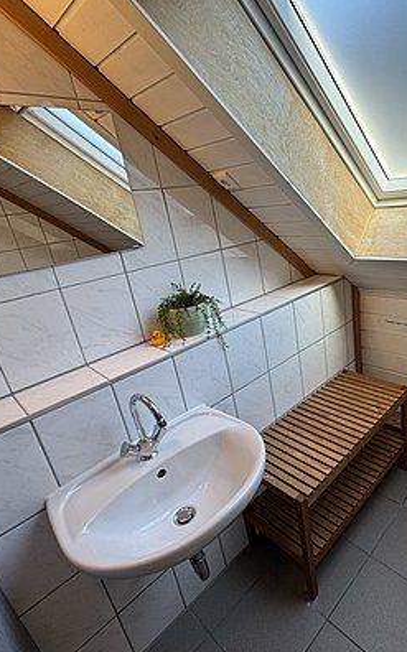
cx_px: 284
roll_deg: +9.1
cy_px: 326
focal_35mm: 20
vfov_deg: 85.1
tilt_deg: -18.6
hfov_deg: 57.7
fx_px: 355
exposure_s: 1/100
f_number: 2.2
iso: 80
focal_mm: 2.22
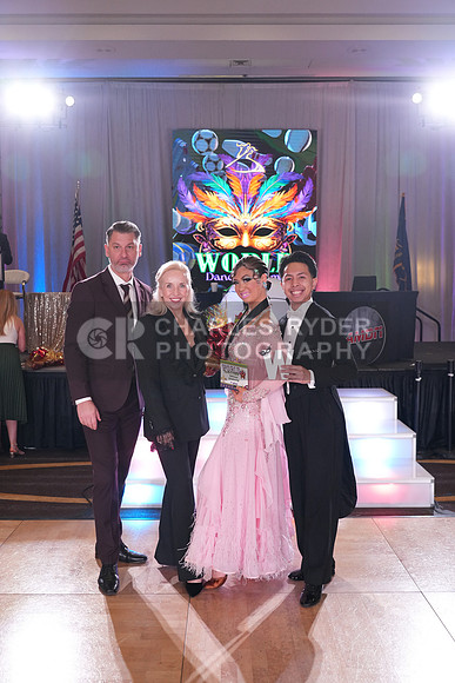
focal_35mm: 34
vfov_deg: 55.8
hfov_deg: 38.9
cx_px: 228
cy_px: 342
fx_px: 644
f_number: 4
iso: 2500
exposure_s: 1/500
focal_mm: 34
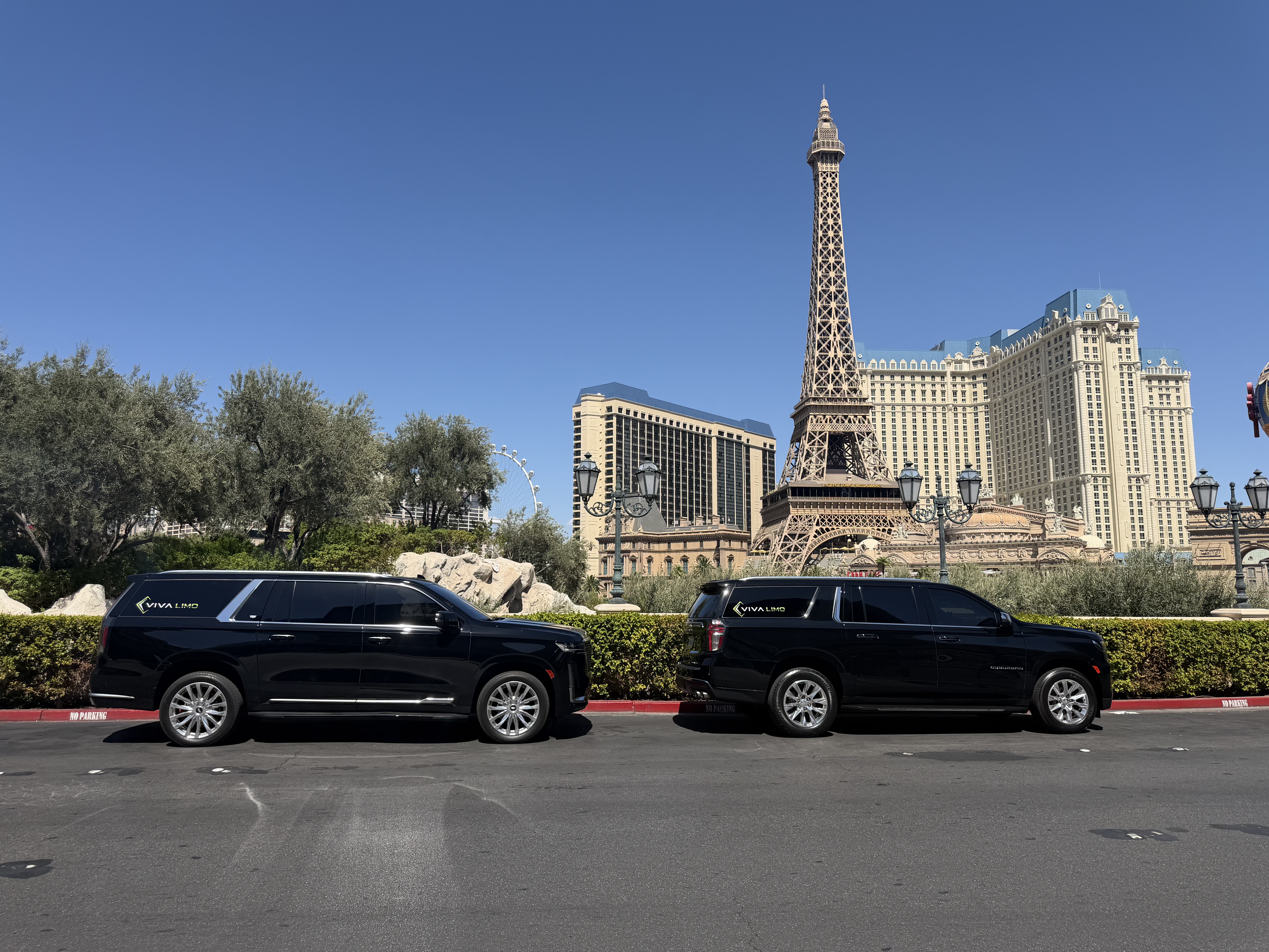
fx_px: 880
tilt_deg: +7.8
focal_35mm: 24
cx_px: 634
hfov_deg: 71.6
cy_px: 476
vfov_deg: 56.8
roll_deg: +0.2
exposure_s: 1/5319
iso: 80
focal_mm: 6.76
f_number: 1.78
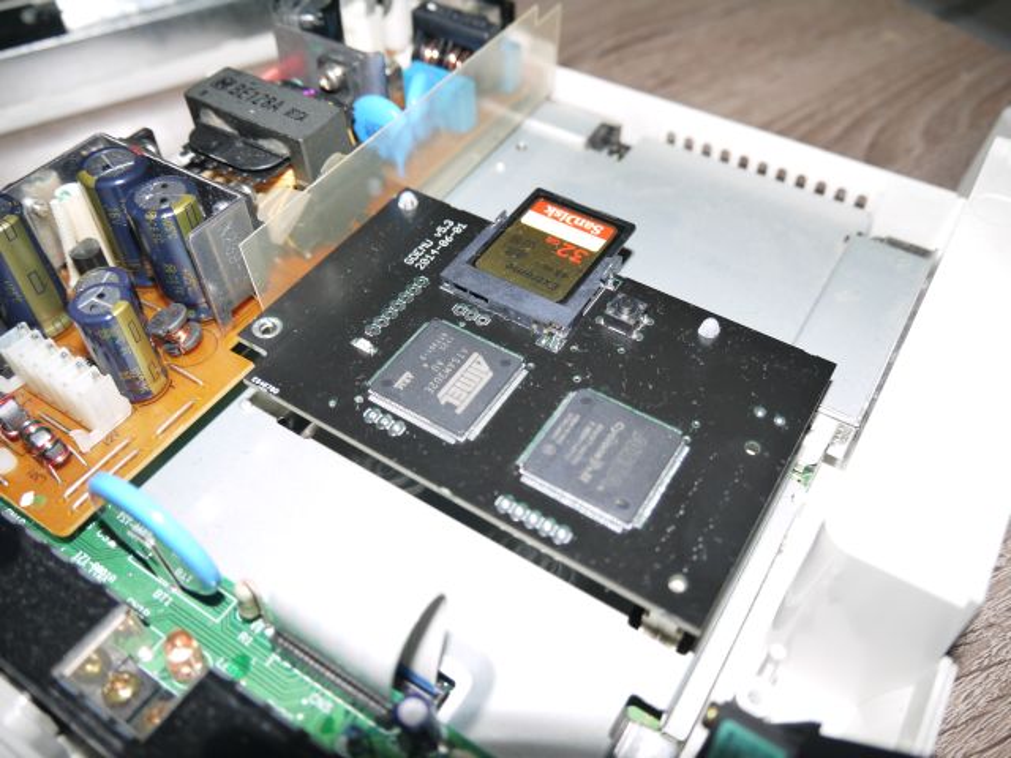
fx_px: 818
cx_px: 506
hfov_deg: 63.4
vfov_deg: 49.7
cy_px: 379
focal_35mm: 28
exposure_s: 1/60
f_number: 3.5
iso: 160
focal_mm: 14
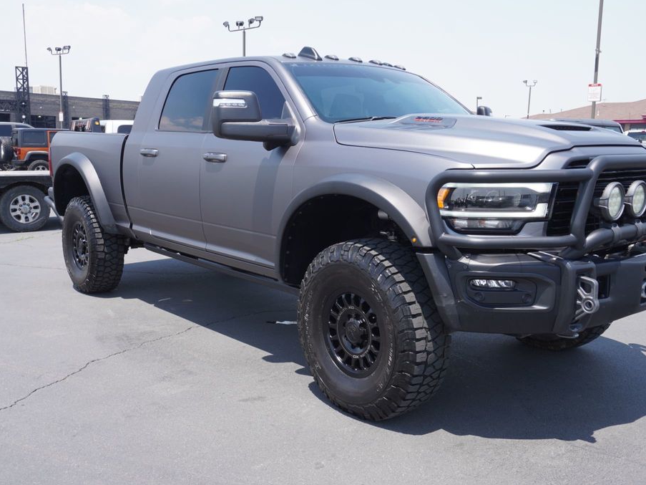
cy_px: 244
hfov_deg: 51.3
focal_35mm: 36
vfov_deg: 39.6
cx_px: 353
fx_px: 672
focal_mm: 22
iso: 100
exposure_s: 1/160
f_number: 7.1
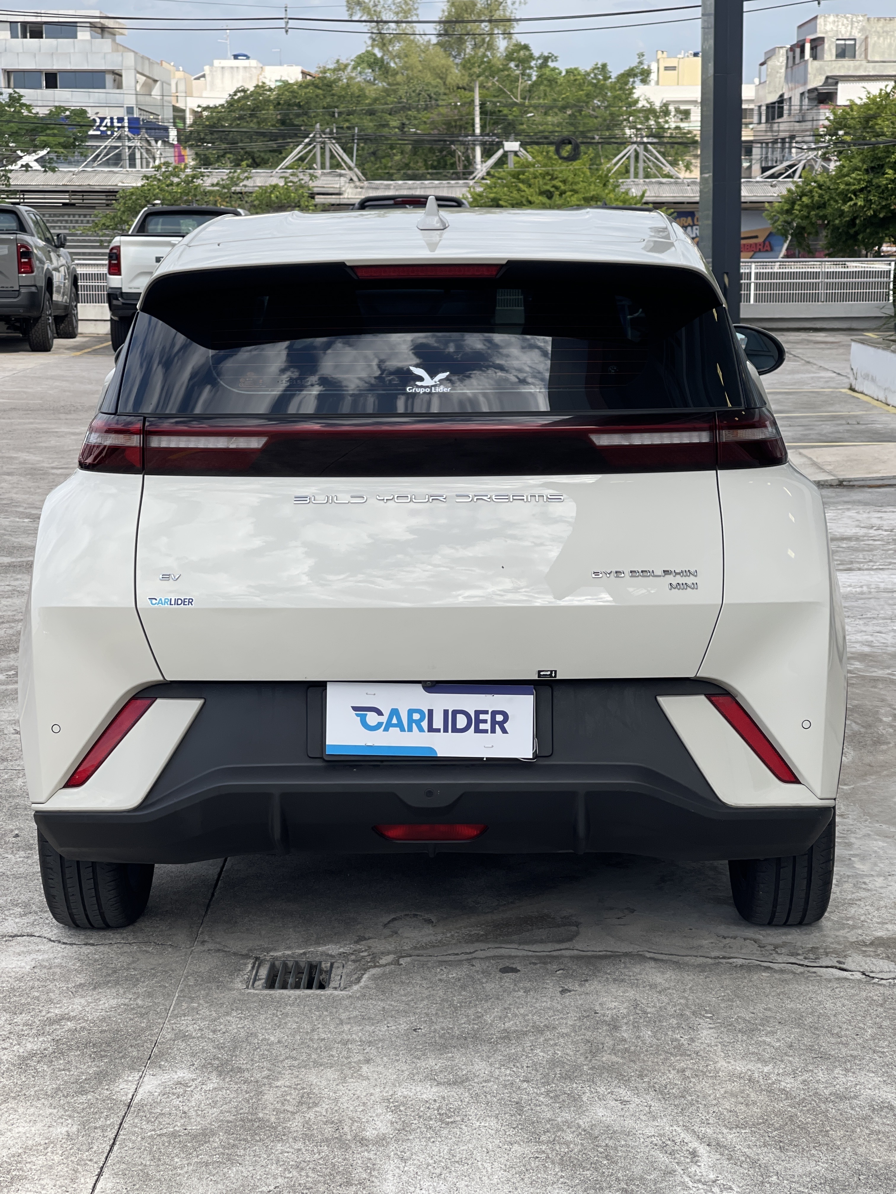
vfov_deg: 30.3
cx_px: 448
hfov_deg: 22.9
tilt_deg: -9.2
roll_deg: +0.6
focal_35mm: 64
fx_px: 2209
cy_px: 597
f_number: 2.2
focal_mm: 7.5
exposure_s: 1/853
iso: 32
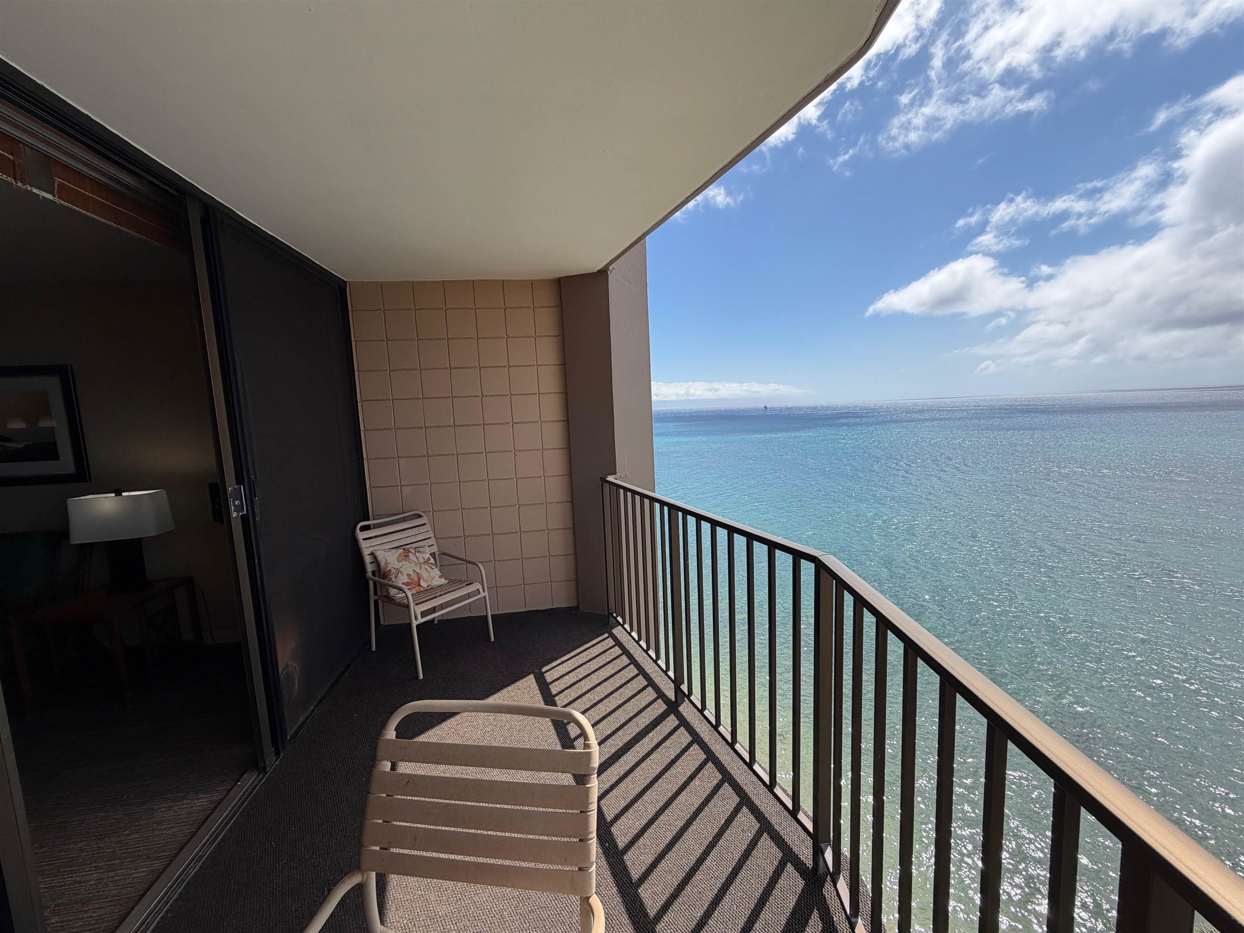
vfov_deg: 85.7
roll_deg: +3.1
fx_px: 503
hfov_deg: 102.1
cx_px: 622
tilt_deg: -6.9
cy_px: 466
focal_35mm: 14
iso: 25
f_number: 2.2
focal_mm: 2.22
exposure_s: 1/770
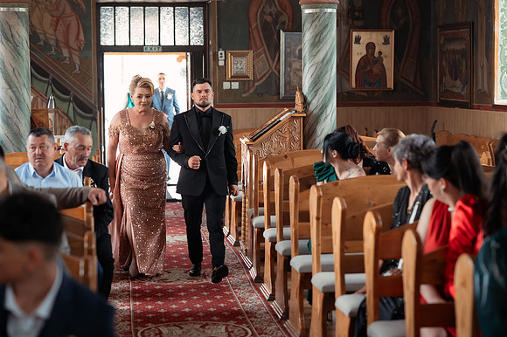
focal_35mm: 85
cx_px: 254
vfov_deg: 16.1
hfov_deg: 23.9
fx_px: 1196
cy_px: 168
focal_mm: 85
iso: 1600
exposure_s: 1/320
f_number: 2.8
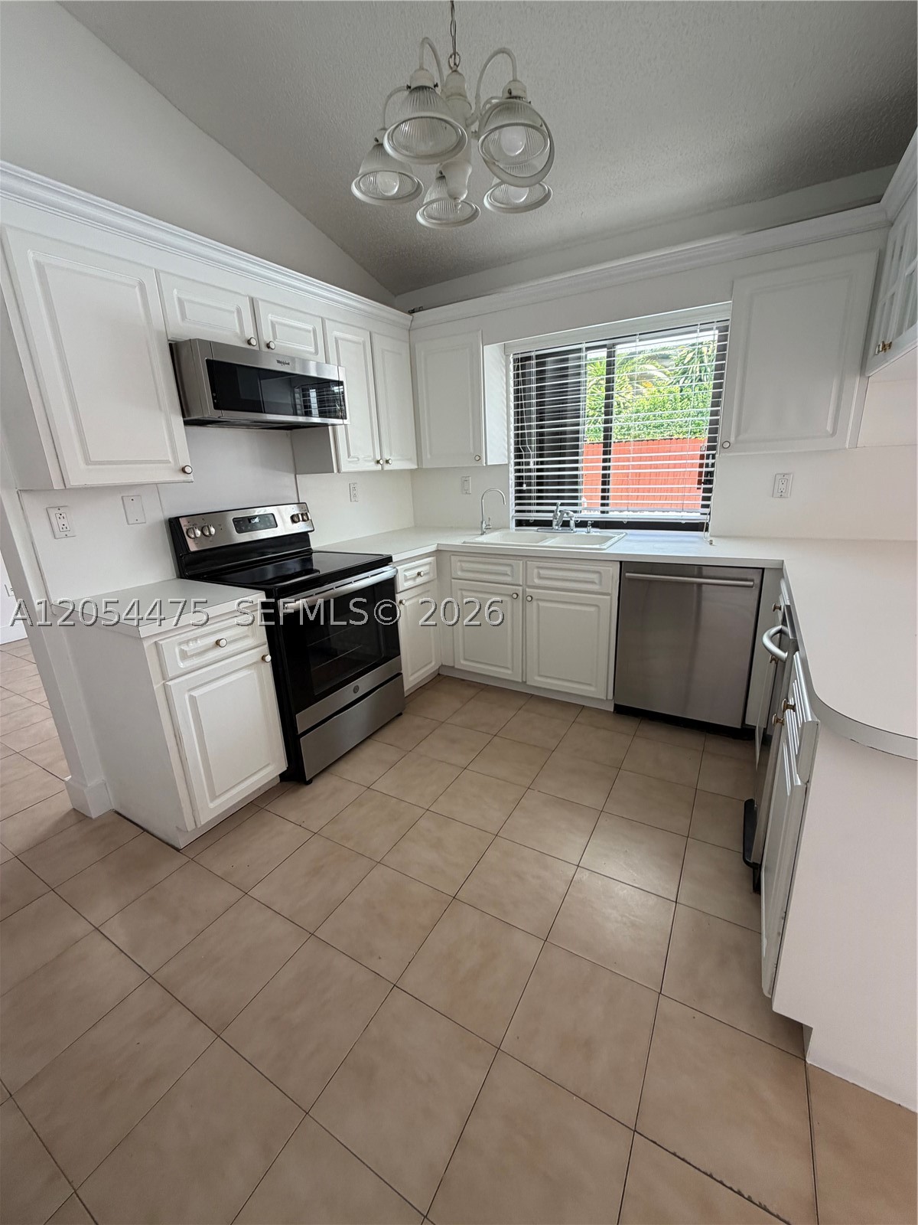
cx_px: 459
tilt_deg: -16.7
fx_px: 495
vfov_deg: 102.1
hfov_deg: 85.7
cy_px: 612
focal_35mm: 14
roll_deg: +2.8
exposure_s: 1/121
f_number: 2.2
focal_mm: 2.22
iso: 160
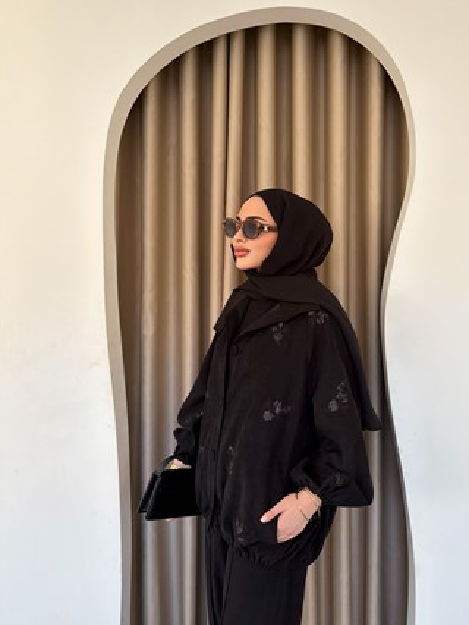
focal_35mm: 30
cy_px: 269
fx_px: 541
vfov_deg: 59.7
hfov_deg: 46.6
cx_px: 283
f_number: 1.78
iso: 320
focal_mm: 6.76
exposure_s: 1/242
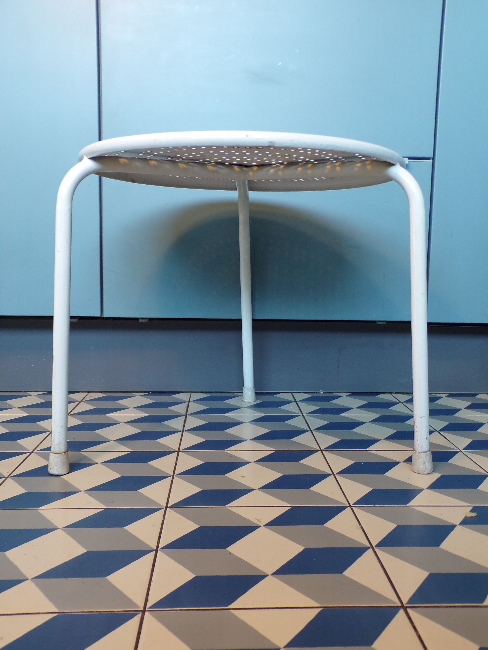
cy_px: 325
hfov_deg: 44.2
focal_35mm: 32
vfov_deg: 56.8
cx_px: 244
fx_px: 601
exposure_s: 1/25
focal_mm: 5.8
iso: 200
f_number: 3.2
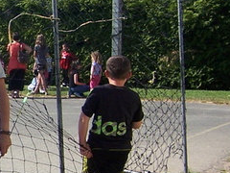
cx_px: -117
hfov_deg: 16.4
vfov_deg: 13.6
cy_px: 110
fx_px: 724
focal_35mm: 109
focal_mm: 5.5
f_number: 3.4
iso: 80
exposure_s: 1/1000
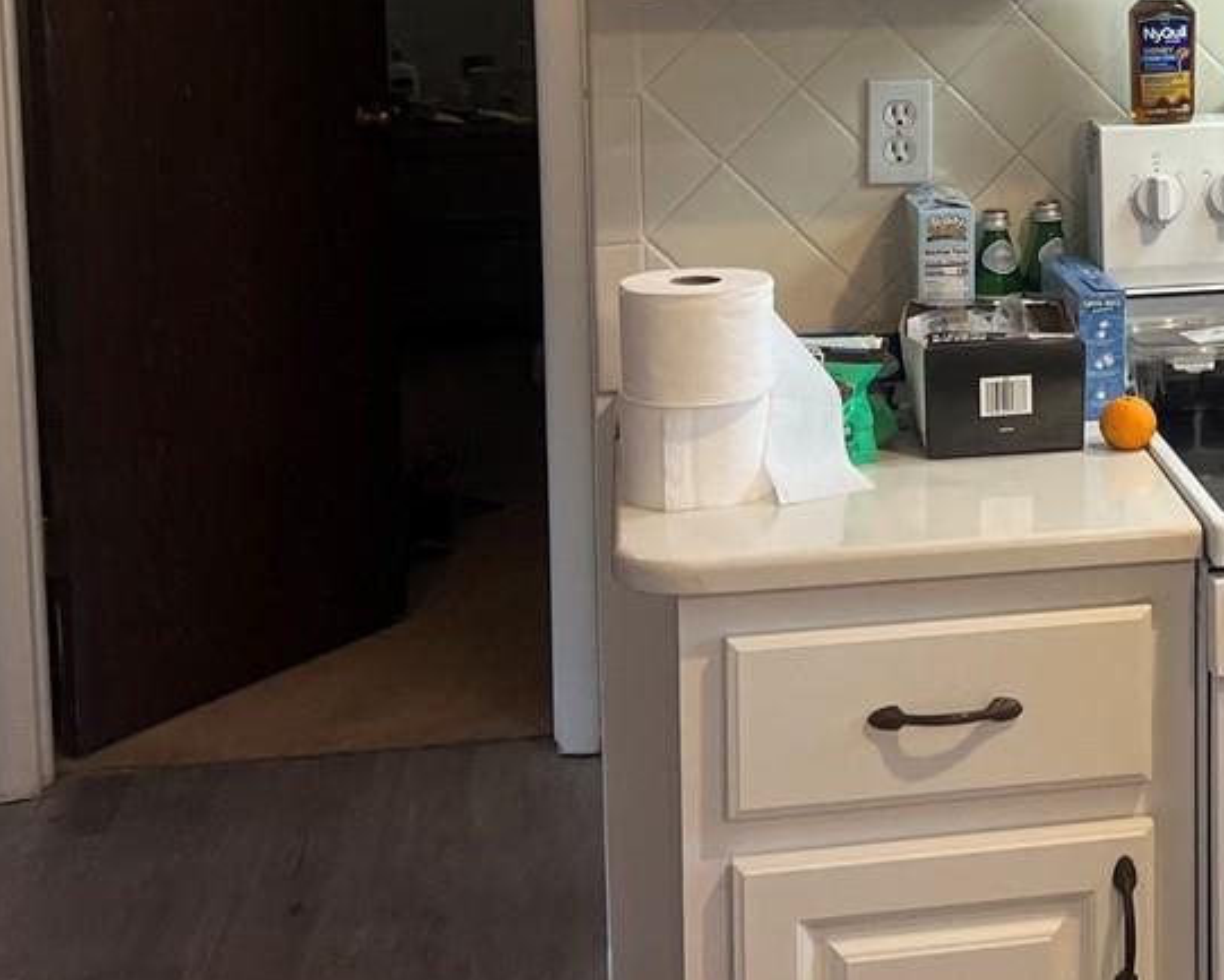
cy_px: 11
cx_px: 1296
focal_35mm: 75
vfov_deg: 19.9
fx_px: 2717
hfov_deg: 24.0
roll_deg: -0.8
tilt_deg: -4.1
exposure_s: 1/120
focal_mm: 5.7
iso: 125
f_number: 1.5
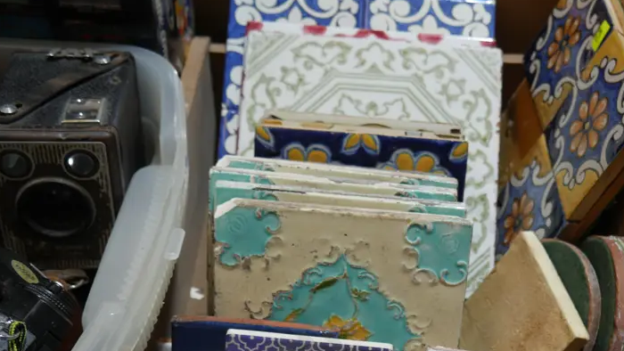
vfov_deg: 23.3
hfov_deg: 40.0
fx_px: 844
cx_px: 429
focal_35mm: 51
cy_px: 261
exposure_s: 1/100
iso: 200
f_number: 3.6
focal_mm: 16
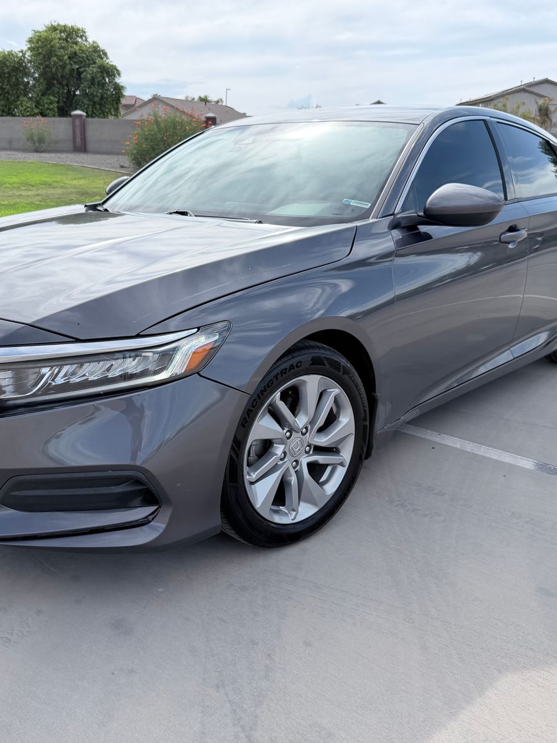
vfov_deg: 55.3
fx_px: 708
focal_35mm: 33
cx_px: 231
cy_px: 361
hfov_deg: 42.8
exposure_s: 1/2801
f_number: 1.78
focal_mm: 6.76
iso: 100
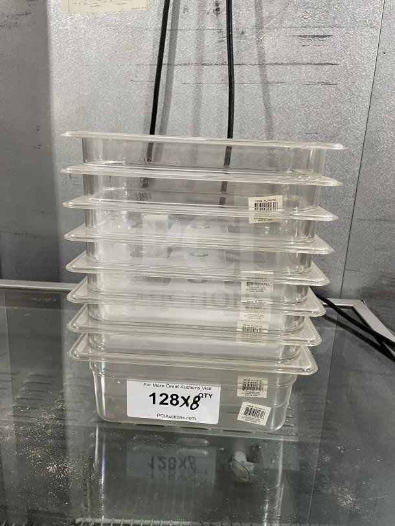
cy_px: 263
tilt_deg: -15.9
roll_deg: -2.4
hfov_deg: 53.1
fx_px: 395
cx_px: 198
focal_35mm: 26
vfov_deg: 67.3
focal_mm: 4.2
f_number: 1.6
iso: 160
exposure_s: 1/60
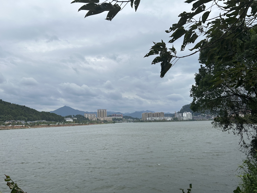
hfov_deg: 67.3
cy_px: 96
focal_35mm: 26
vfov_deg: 53.1
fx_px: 193
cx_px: 128
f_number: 1.5
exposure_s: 1/2994
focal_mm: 5.7
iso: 50
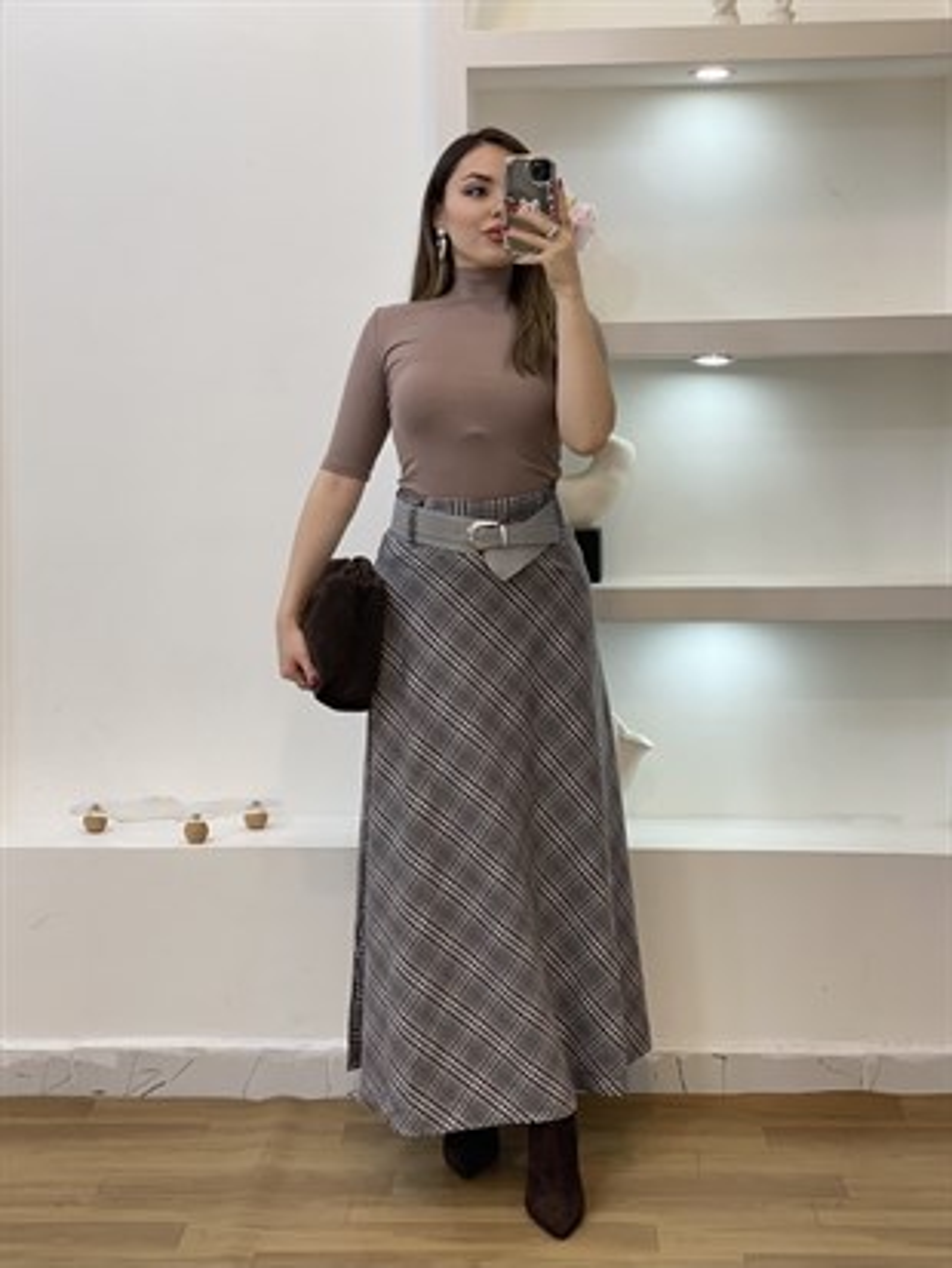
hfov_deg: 28.0
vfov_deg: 36.8
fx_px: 1906
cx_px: 476
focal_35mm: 52
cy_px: 634
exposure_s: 1/100
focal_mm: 6
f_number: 2
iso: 80
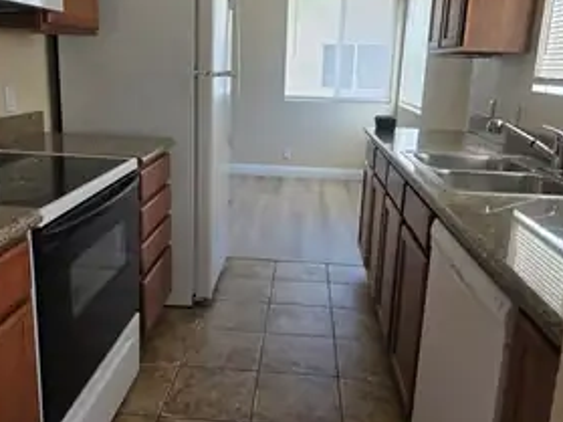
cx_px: 268
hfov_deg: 55.4
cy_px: 188
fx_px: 536
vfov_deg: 42.9
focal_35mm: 33
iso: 40
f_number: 1.7
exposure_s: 1/120
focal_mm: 6.3
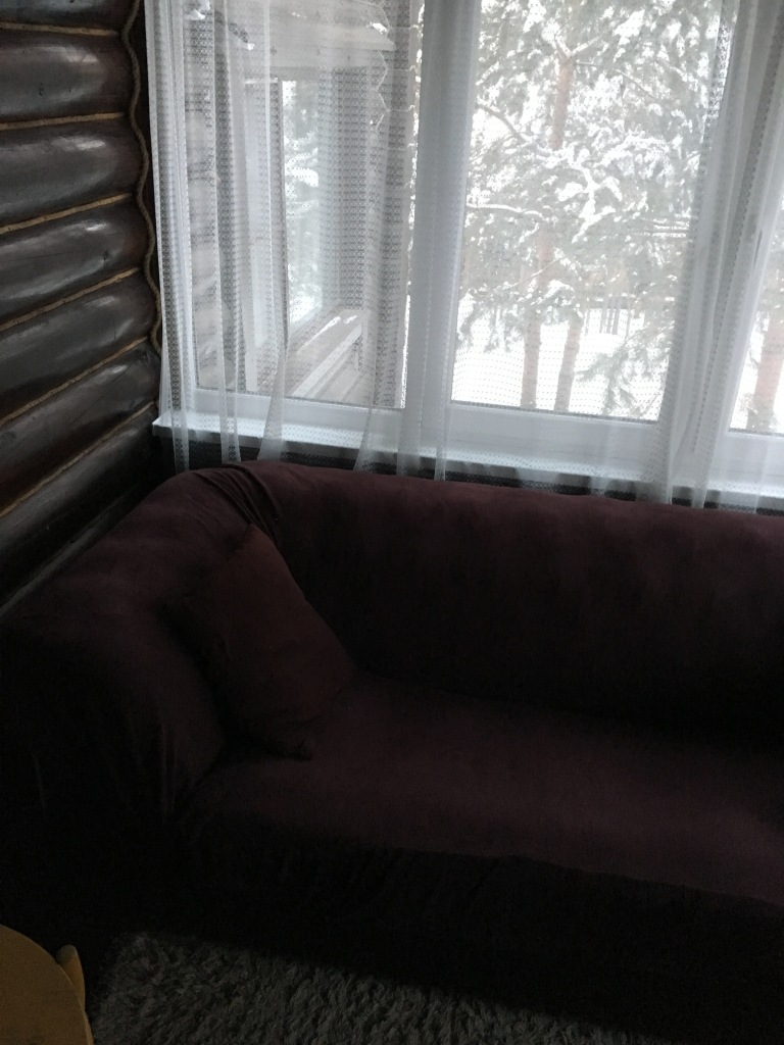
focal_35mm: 29
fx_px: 876
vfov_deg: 61.7
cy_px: 522
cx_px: 392
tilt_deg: -26.1
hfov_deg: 48.2
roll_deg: -0.5
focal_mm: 4.15
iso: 250
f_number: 2.2
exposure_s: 1/17
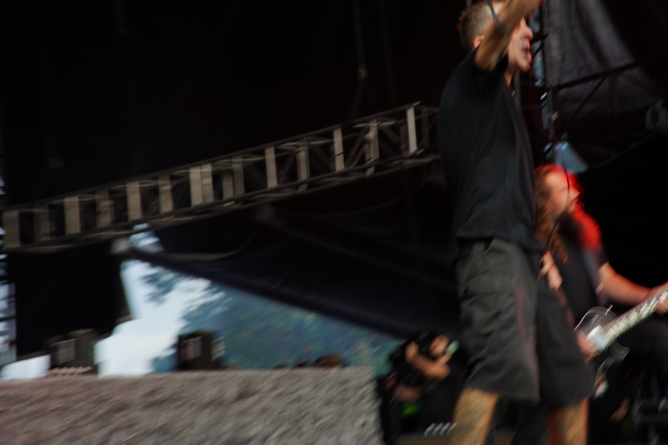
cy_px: 222
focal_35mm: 95
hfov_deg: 21.5
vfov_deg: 14.4
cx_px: 334
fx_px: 1763
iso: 100
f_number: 4.5
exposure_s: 1/40
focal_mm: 95
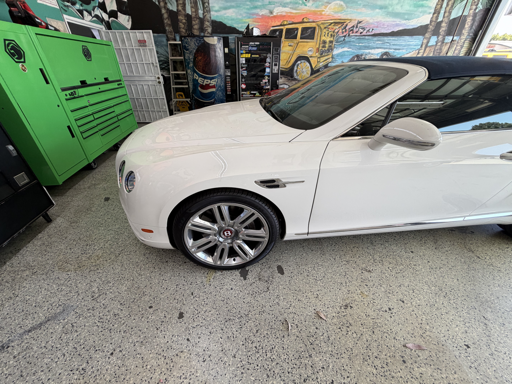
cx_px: 256
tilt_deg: -32.2
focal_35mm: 14
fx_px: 207
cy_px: 192
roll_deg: +2.1
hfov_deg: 102.1
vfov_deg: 85.7
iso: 80
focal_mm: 2.22
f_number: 2.2
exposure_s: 1/120
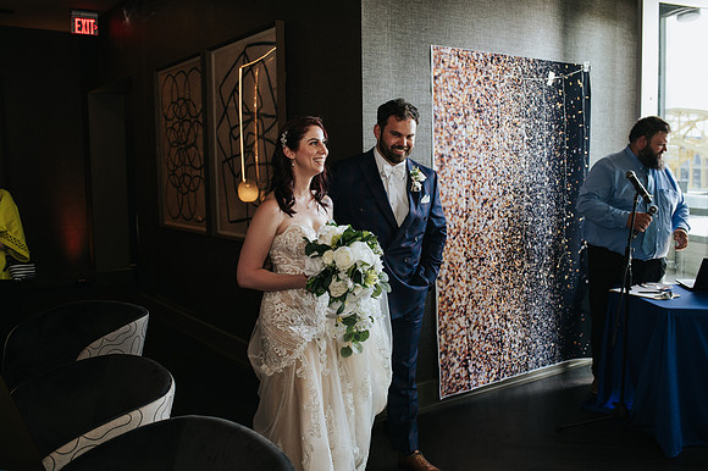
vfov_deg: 37.8
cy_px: 236
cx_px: 354
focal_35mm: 35
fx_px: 688
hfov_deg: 54.5
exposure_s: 1/200
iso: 1000
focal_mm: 35
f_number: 3.5
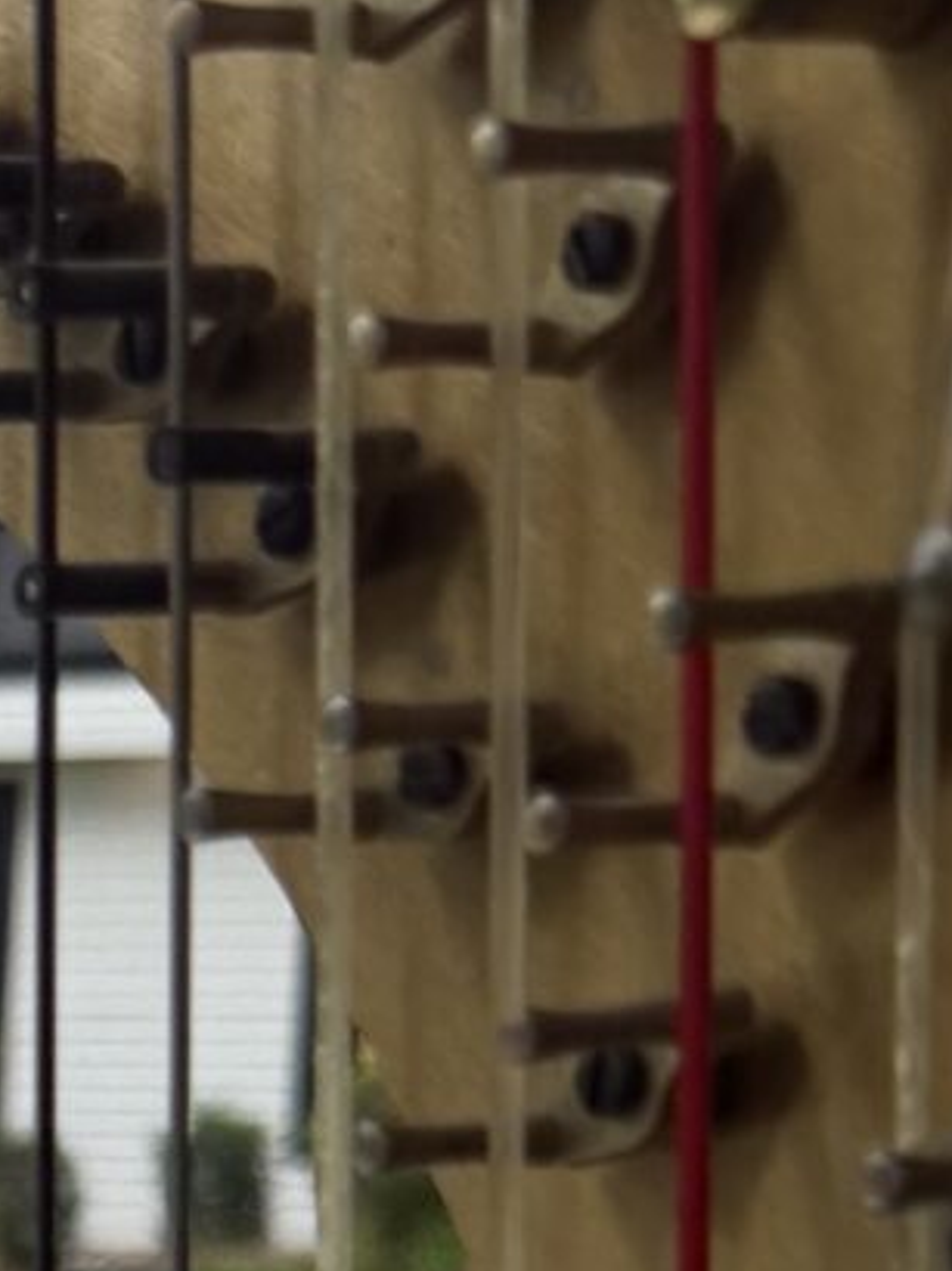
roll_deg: -1.3
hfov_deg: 8.7
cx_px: -1563
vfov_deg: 12.5
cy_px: 1925
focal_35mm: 150
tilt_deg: -9.1
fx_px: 5506
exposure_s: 1/1949
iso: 100
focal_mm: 6.76
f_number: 1.78
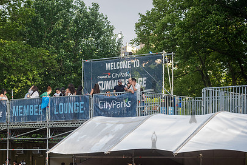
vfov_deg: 12.0
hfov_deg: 17.9
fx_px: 783
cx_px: 75
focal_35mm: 114
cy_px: 113
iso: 1000
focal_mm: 80
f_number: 4
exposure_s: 1/1600
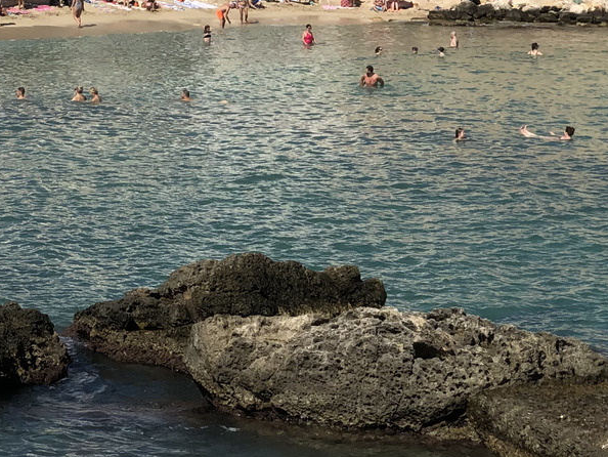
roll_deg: +0.3
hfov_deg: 13.8
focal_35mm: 140
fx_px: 2460
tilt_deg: +0.6
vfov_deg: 10.4
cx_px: -36
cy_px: -130
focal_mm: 6
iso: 16
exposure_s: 1/2558
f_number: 2.4
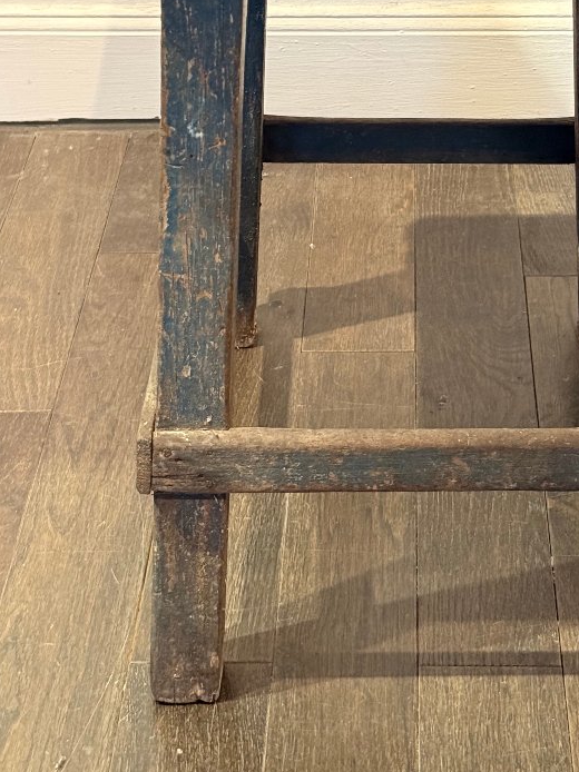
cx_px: 390
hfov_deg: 17.7
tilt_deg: -28.8
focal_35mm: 83
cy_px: 128
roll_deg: +0.4
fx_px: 1852
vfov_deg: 23.1
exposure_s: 1/25
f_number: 1.78
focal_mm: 6.76
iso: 500
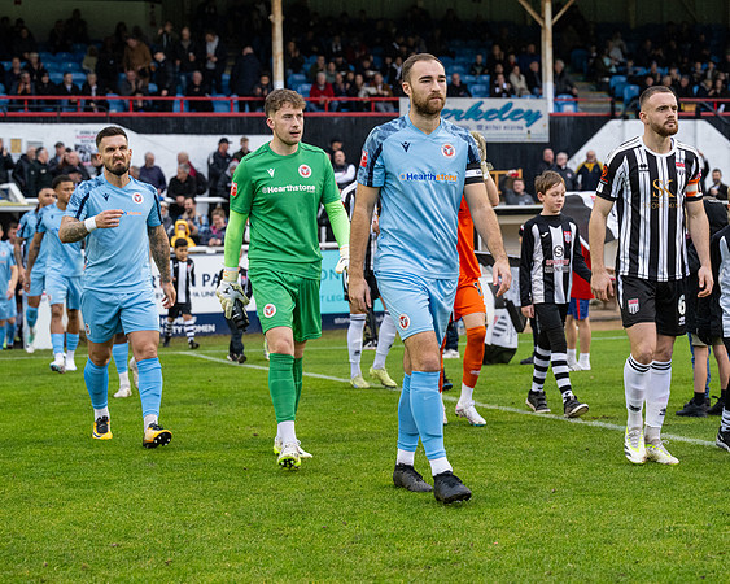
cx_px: 387
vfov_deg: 19.4
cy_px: 292
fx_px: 1703
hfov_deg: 24.2
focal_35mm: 79
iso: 2000
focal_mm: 70
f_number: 4
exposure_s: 1/400
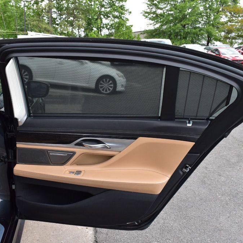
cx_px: 104
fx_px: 310
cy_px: 122
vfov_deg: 42.8
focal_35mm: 39
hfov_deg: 42.7
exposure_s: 1/160
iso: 400
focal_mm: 20
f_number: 9
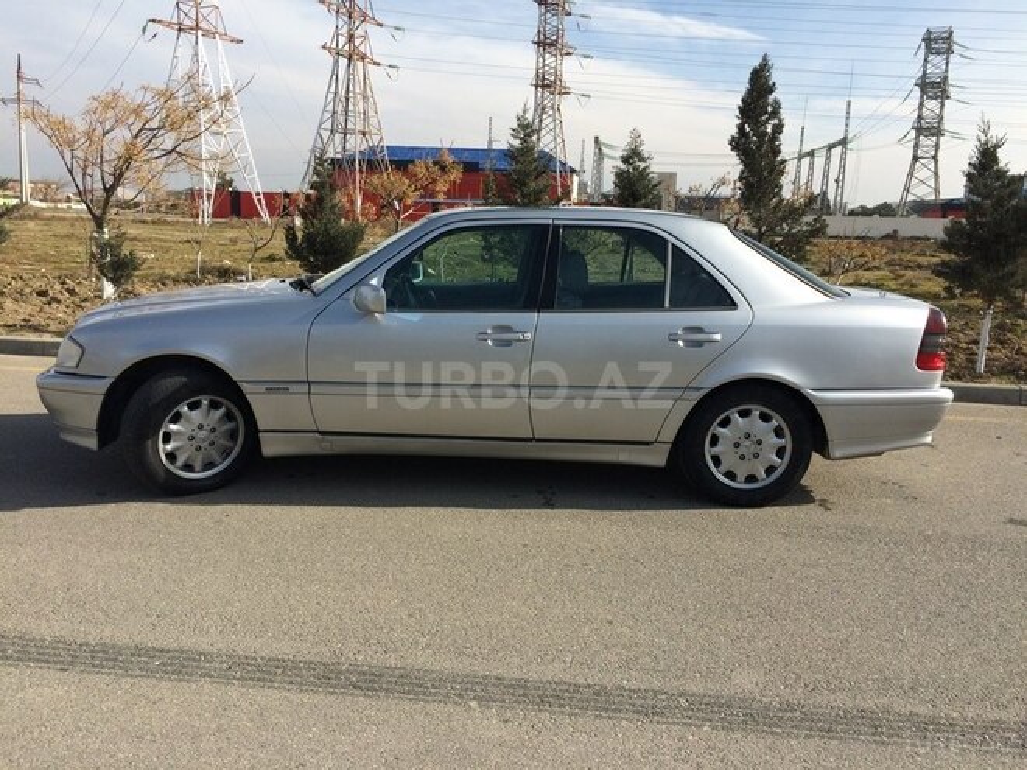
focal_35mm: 29
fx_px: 860
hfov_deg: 61.7
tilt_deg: -12.3
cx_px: 514
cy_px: 385
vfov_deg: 48.2
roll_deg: -1.5
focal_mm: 4.15
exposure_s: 1/2740
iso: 32
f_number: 2.2
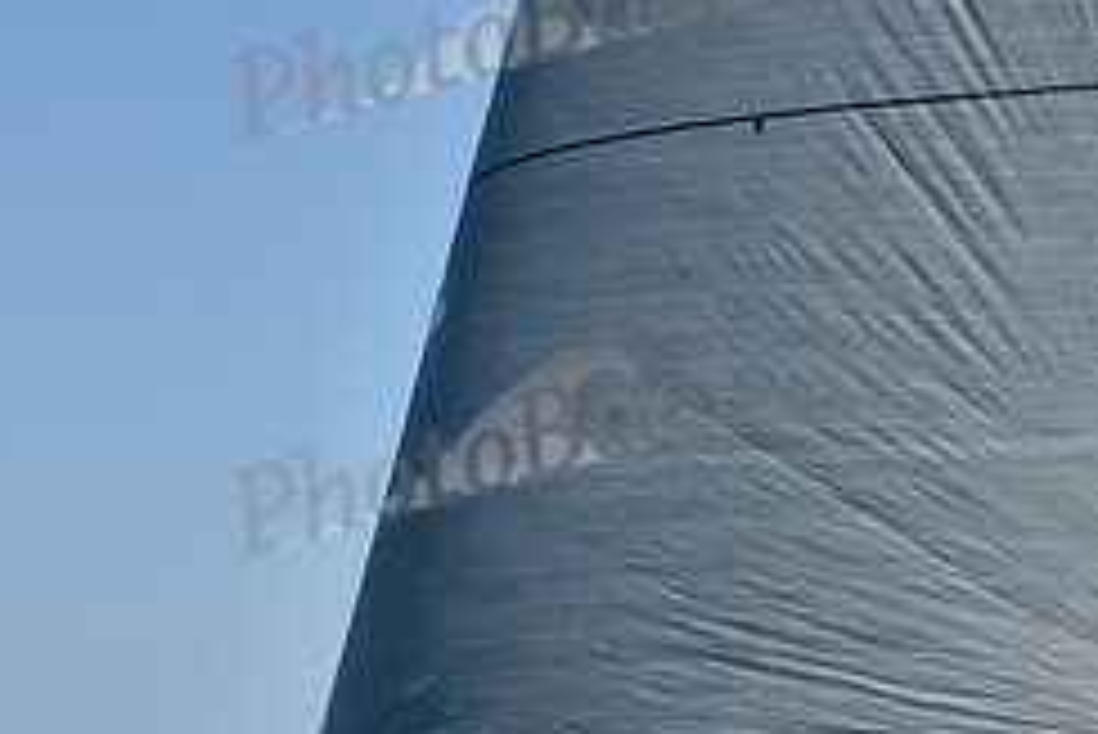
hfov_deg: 11.4
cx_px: 1102
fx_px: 5432
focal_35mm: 178
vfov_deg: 7.7
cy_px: 610
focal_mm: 75
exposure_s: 1/1250
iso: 250
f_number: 7.1
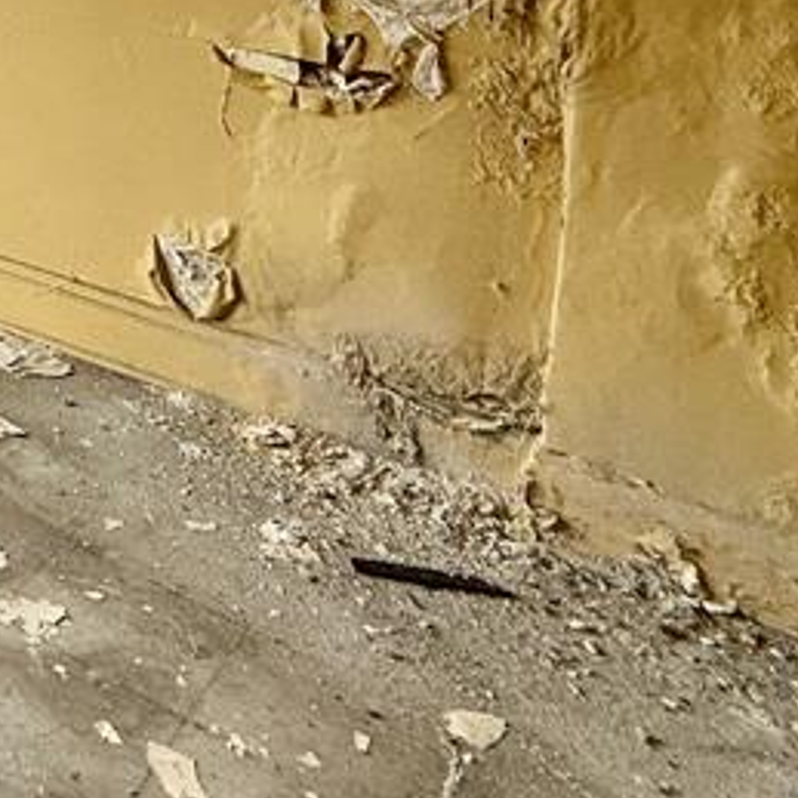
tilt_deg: -4.2
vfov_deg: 29.3
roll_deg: -0.4
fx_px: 1278
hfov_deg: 23.0
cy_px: -185
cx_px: -567
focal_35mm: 49
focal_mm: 2.22
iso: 50
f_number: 2.2
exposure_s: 1/99
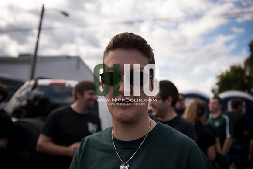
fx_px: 218
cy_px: 84
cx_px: 126
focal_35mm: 31
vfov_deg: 42.3
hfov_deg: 60.3
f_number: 2.8
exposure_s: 1/2000
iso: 250
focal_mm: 31
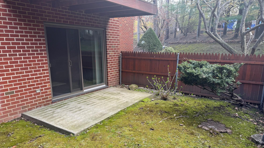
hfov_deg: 69.8
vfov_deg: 42.6
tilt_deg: -13.5
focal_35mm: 27
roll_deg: +0.0
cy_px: 91
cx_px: 128
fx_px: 189
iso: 50
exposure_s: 1/146
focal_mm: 6.76
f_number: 1.78
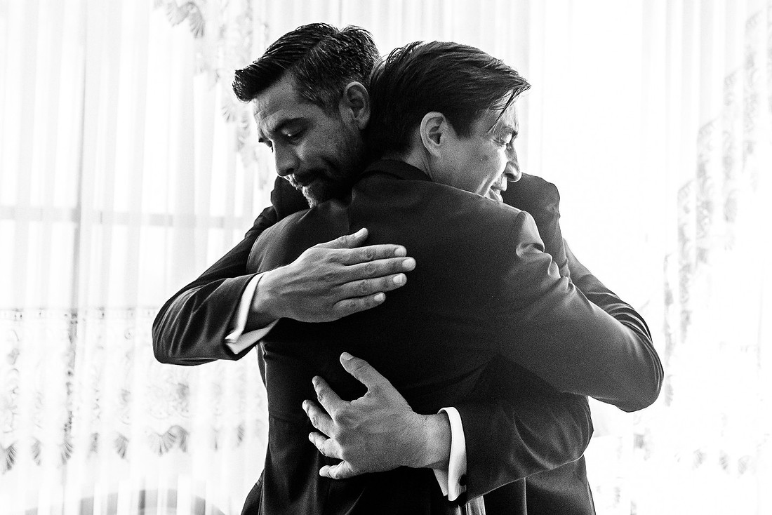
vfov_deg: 21.2
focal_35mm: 64
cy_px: 172
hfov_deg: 31.4
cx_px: 442
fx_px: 1372
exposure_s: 1/160
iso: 1250
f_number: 3.5
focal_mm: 35
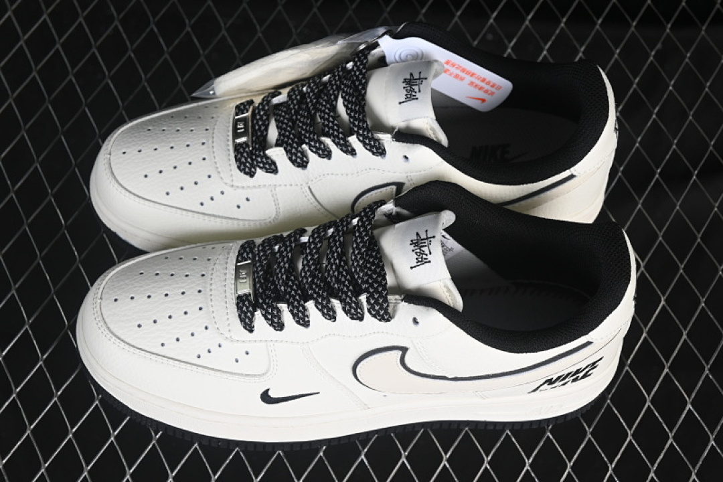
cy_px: 241
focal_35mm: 75
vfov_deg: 18.2
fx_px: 1506
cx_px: 362
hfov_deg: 27.0
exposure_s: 1/80
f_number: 7.1
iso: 160
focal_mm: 50
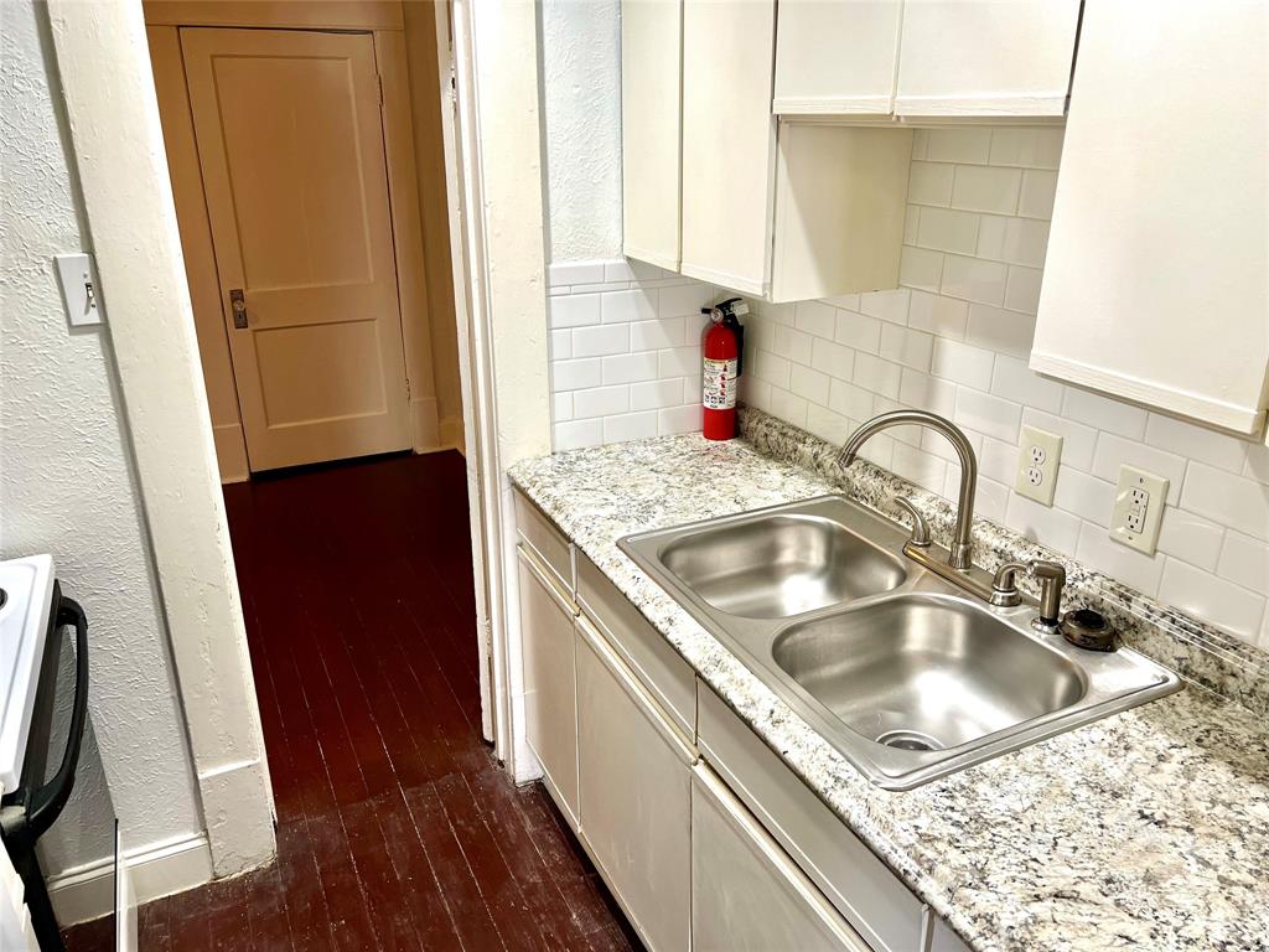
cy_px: 476
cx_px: 634
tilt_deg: -22.0
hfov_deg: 67.3
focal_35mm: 26
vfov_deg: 53.1
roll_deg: +0.2
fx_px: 953
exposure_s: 1/60
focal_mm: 5.7
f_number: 1.5
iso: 100
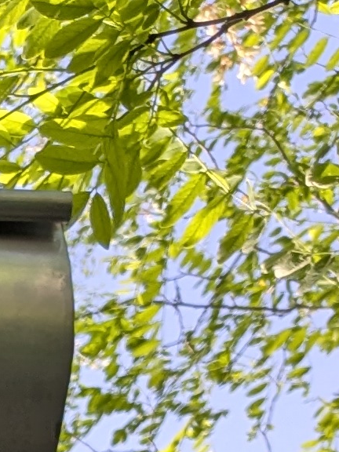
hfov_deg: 6.8
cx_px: -812
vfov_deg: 9.1
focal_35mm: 189
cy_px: 1169
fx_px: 2468
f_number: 1.73
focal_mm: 4.38
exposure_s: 1/544
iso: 44
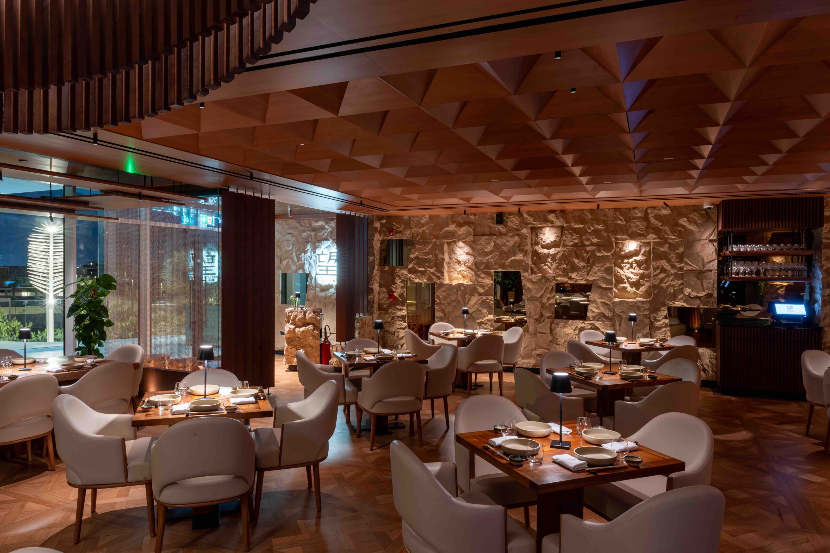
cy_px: 276
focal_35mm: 24
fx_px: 553
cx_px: 415
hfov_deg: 73.7
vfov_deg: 53.1
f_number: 18
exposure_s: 10
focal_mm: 24
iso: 100
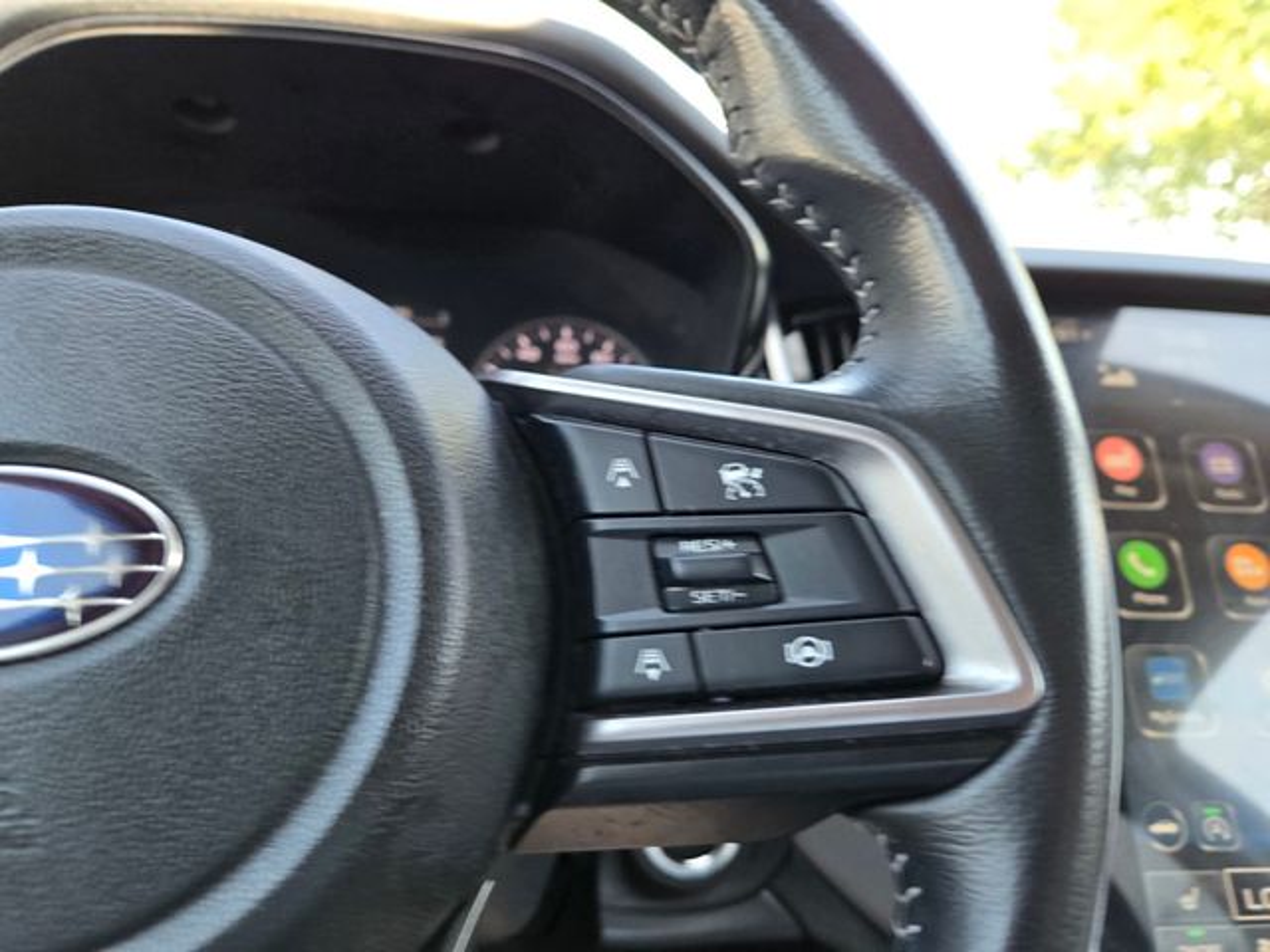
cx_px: 635
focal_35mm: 23
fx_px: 844
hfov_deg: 73.9
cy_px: 476
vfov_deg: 58.9
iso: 125
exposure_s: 1/180
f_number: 1.8
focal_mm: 5.4
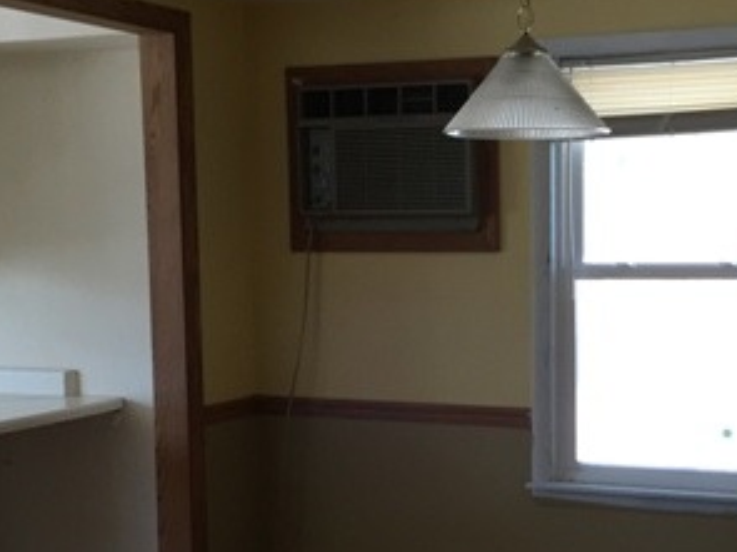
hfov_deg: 30.3
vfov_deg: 23.1
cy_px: 382
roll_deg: -0.7
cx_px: 535
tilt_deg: -4.3
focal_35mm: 63
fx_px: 1341
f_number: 2.2
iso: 40
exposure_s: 1/30
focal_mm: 4.15
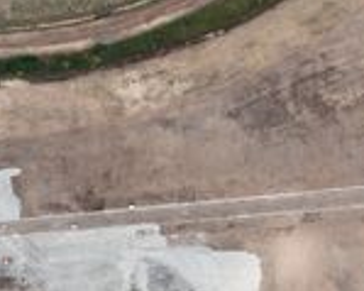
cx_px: -10
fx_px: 678
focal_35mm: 63
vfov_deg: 23.8
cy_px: 240
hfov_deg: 28.0
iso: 120
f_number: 2.8
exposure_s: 1/1500
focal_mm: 12.29
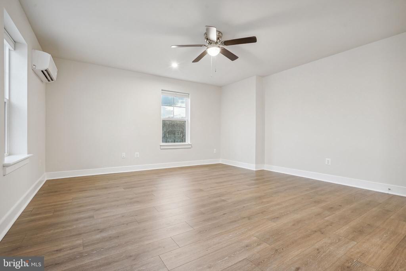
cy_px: 136
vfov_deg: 73.8
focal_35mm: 16
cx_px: 203
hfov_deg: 96.7
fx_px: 180
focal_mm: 16
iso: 800
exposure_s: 1/20
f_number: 9
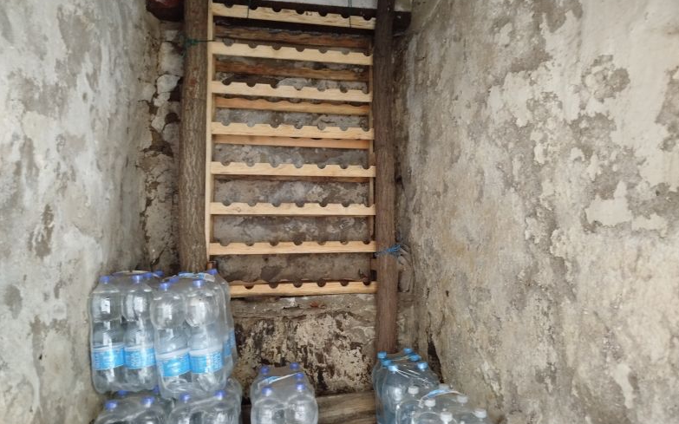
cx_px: 345
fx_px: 481
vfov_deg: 47.6
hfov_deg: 70.4
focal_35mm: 26
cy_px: 206
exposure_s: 1/17
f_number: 1.7
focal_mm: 5.31
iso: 640
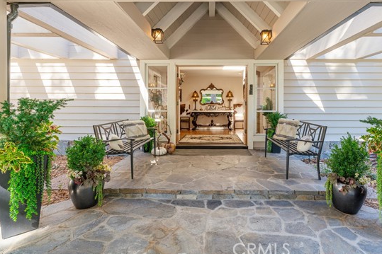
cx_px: 212
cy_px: 109
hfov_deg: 85.2
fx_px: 207
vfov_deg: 63.0
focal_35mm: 19
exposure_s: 1/2
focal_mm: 16.4
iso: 100
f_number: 13
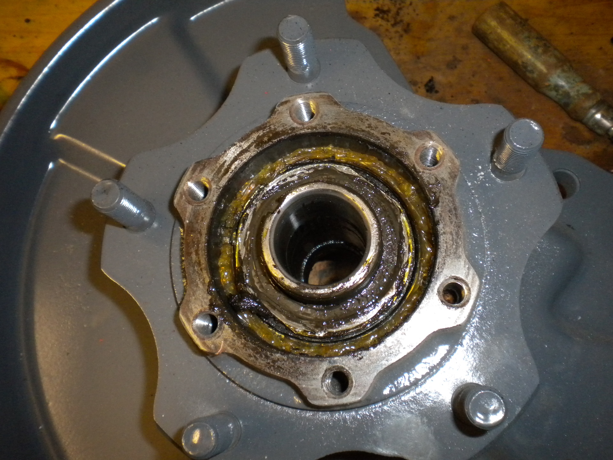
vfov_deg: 40.7
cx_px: 306
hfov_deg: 52.6
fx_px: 620
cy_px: 230
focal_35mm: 35
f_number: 4.6
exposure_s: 1/30
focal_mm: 6.3
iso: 400
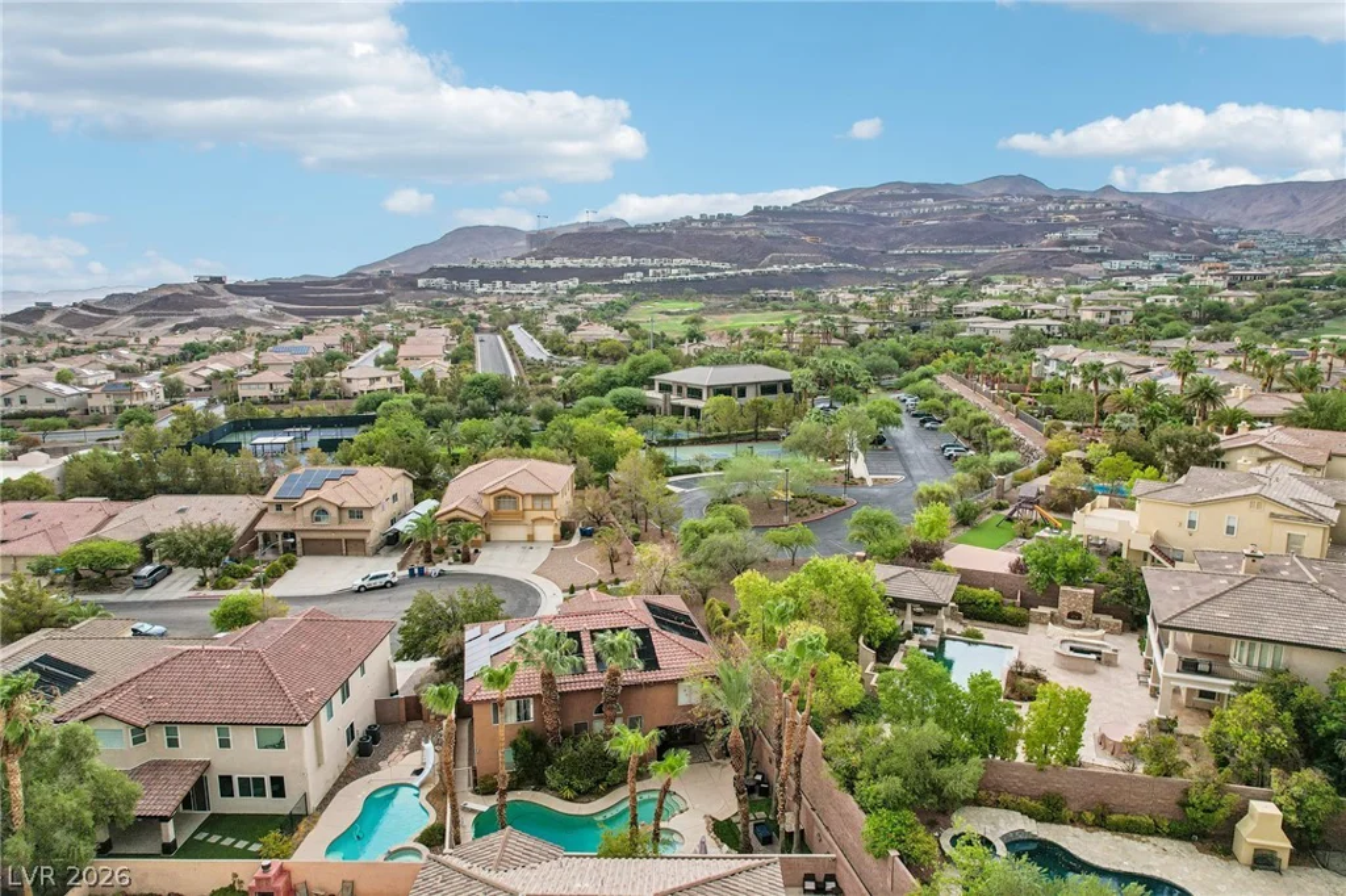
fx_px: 822
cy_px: 448
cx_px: 673
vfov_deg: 57.2
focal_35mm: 22
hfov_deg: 78.6
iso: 100
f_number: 2.8
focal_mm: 8.4
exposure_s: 1/640
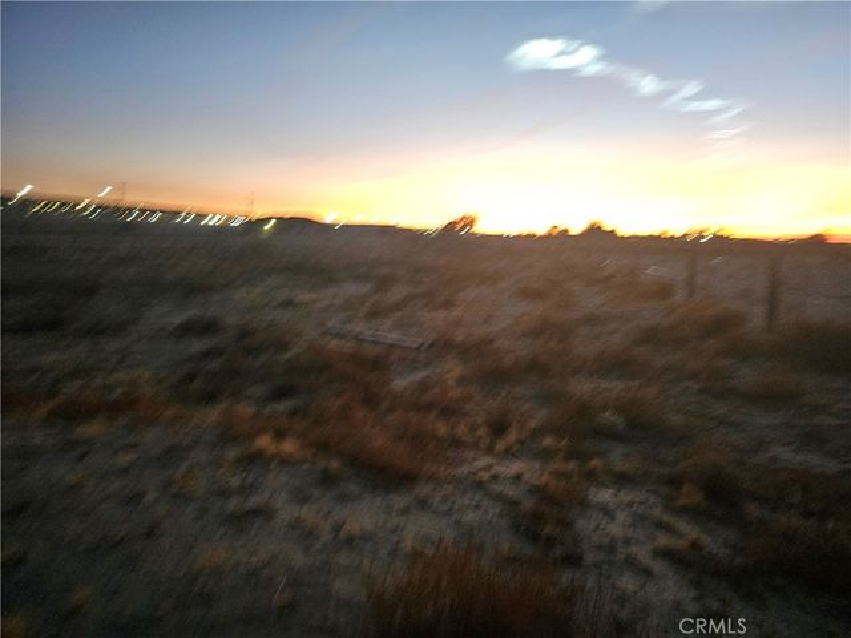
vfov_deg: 58.9
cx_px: 426
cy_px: 319
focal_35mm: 23
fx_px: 565
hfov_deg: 73.9
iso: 500
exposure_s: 1/24
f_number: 1.7
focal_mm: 6.3
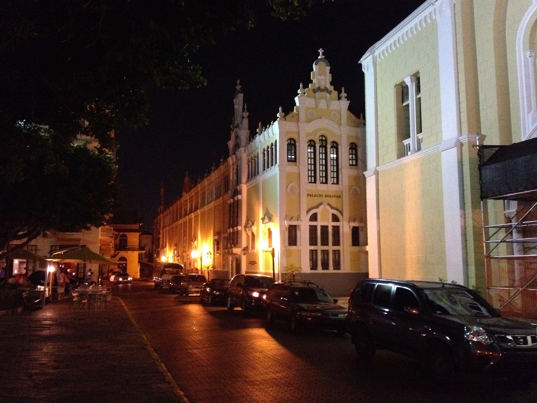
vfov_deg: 40.7
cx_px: 268
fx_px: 543
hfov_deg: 52.6
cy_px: 202
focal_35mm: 35
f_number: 2.4
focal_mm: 4.28
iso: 640
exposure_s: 1/15
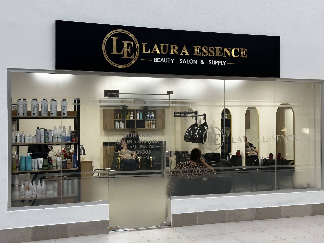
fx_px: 449
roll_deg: +0.2
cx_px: 162
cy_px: 122
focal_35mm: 48
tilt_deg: -0.6
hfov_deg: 39.7
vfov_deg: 30.3
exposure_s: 1/120
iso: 100
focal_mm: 6.86
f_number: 1.78
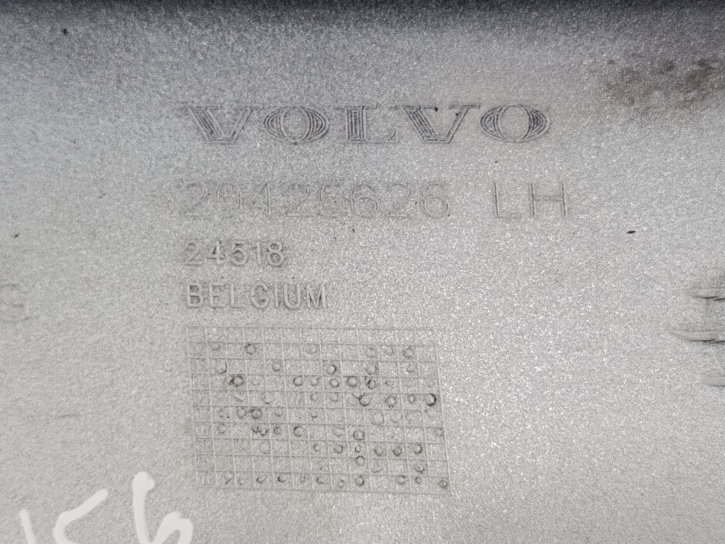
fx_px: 1257
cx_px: 362
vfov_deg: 24.4
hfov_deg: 32.2
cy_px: 272
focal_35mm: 60
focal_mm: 5.24
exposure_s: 1/100
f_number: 1.7
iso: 985
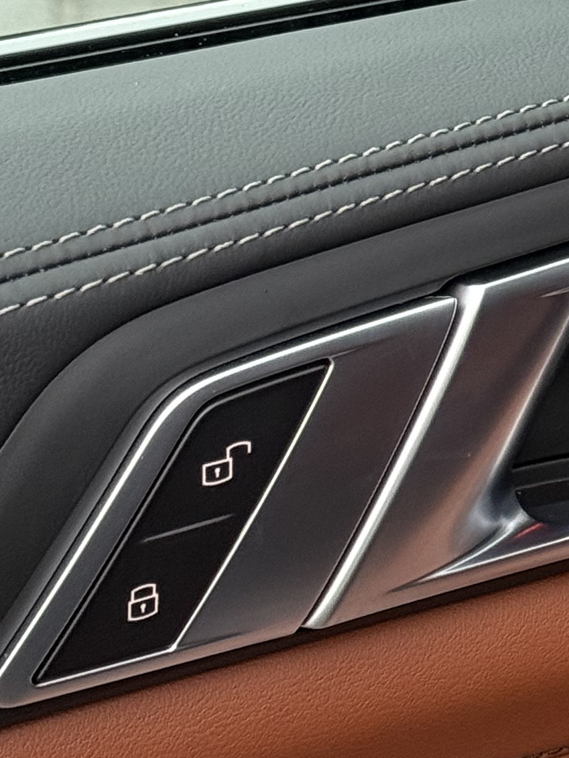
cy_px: 467
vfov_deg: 11.6
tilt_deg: -30.1
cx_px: 993
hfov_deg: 8.4
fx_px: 3748
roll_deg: -0.4
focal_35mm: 171
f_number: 1.78
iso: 250
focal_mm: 6.76
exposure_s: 1/53
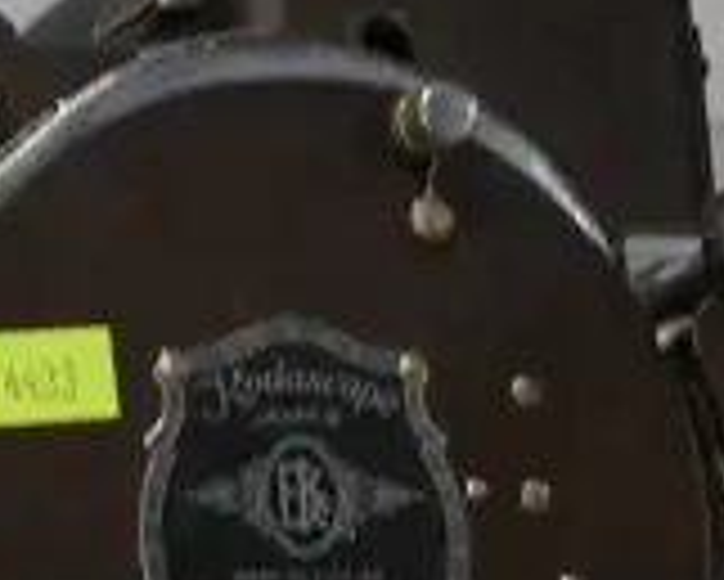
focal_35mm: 186
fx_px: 3988
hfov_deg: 9.9
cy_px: 22
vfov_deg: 8.3
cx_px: -486
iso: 400
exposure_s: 1/60
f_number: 3.6
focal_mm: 15
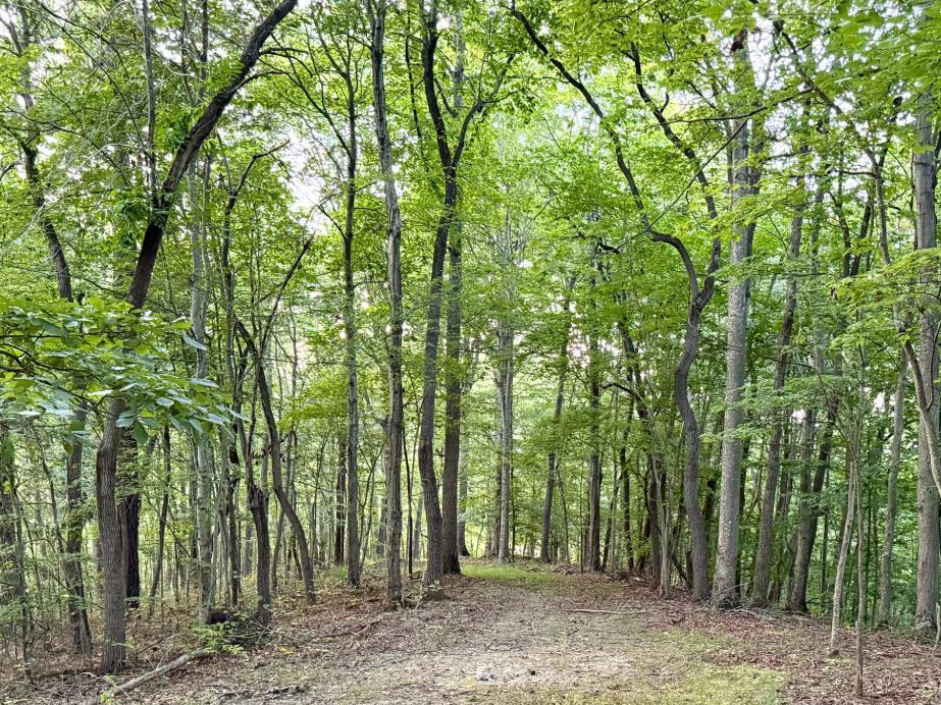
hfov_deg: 47.8
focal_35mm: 39
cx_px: 512
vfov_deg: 36.0
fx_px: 1060
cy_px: 523
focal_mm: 6.76
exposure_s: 1/45
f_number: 1.78
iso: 800
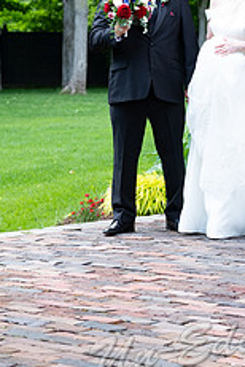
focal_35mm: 152
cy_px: 81
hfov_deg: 9.0
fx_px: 1552
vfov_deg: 13.5
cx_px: 202
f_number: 2.8
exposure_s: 1/200
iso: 250
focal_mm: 52
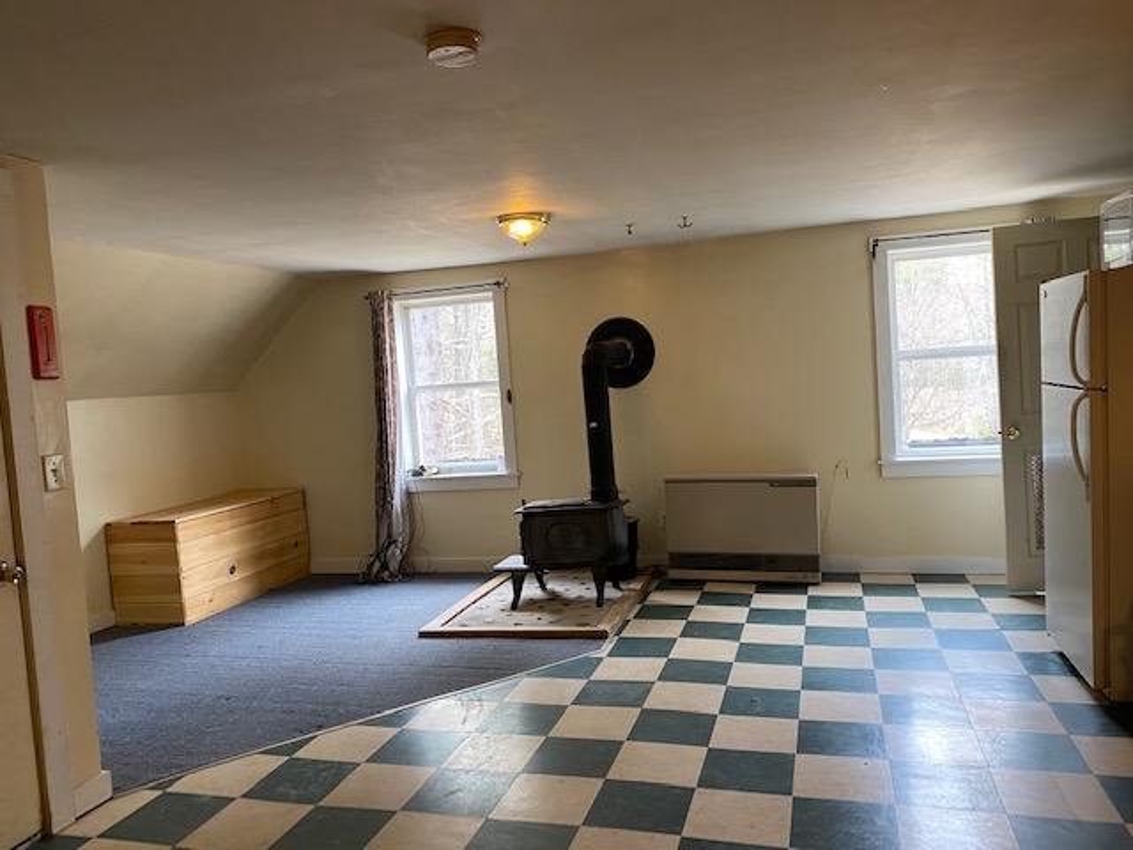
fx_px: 851
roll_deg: +3.8
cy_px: 425
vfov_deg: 53.1
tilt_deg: -3.1
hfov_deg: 67.3
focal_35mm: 26
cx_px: 566
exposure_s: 1/60
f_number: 1.8
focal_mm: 4.25
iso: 160
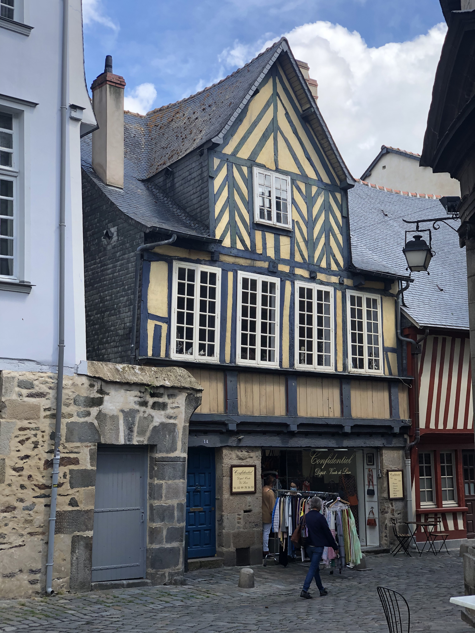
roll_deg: +1.7
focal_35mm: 52
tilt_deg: +9.5
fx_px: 951
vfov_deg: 36.8
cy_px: 316
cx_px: 238
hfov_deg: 28.0
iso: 16
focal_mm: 6
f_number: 2.4
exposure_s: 1/273
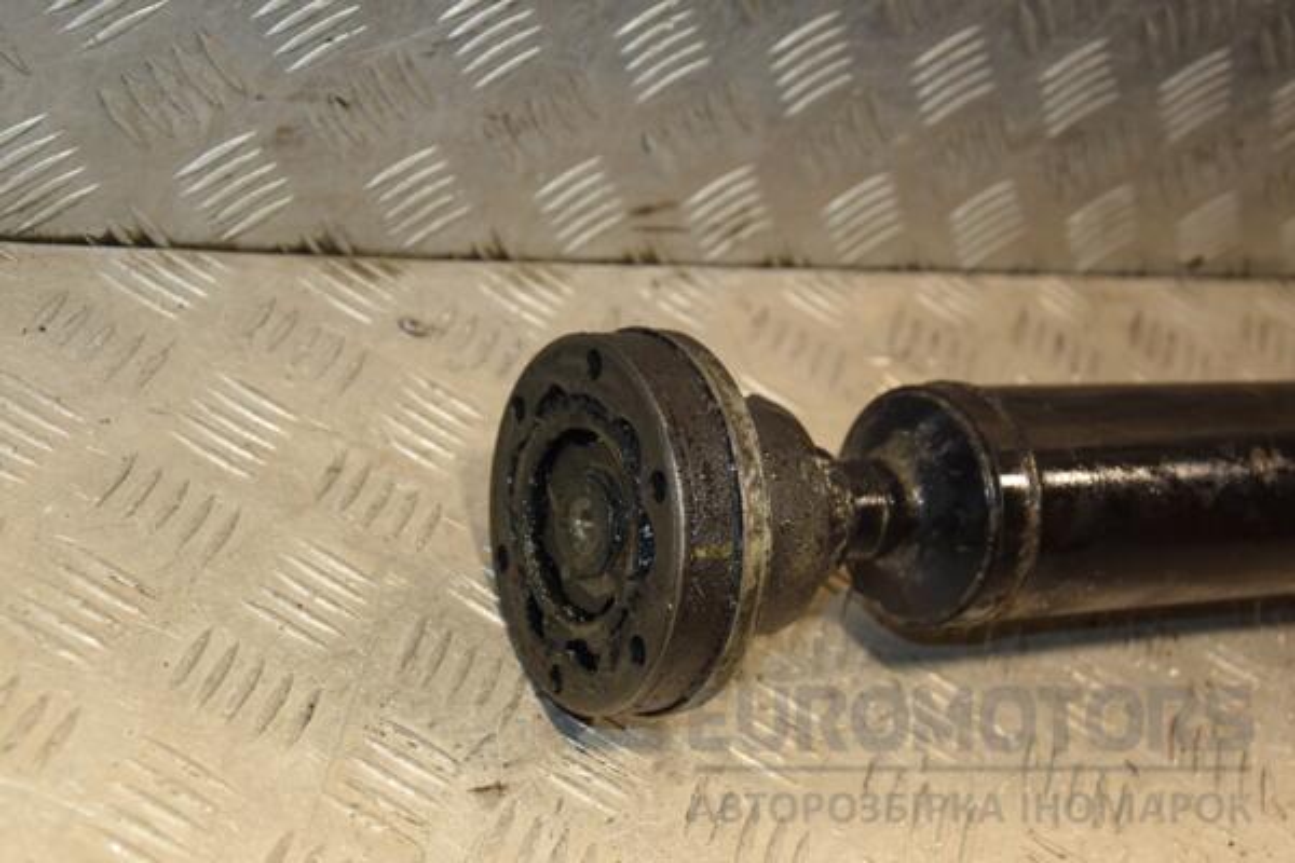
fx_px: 2428
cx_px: 648
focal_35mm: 68
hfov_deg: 29.9
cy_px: 432
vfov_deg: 20.2
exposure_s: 1/200
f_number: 5
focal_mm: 45
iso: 800
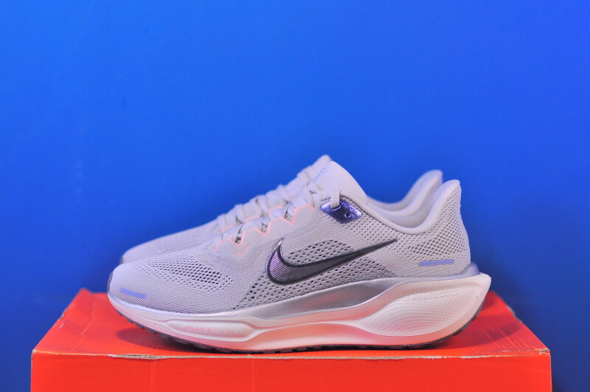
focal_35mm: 75
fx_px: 1227
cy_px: 196
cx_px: 295
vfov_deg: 18.1
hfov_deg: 27.0
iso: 250
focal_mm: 50
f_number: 2.8
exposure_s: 1/320
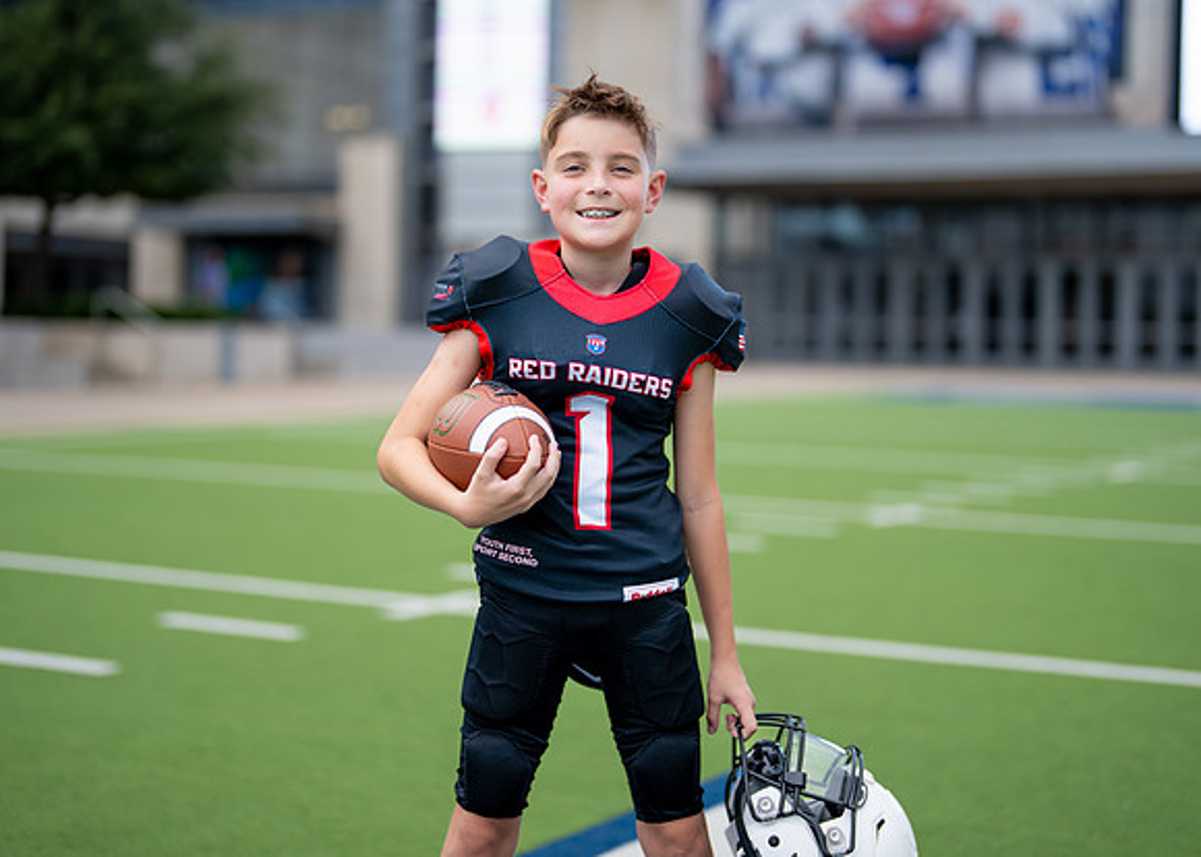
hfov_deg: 31.4
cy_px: 350
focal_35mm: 63
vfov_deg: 22.7
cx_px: 611
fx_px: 2135
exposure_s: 1/1600
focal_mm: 50
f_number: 1.2
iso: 100
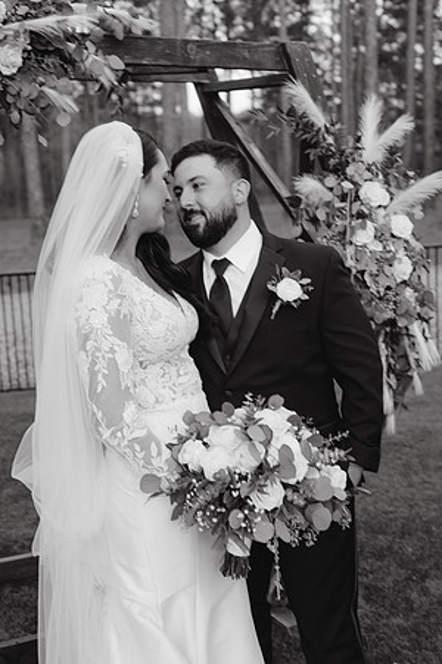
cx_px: 221
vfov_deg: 39.6
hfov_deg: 27.0
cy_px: 332
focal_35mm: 50
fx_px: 921
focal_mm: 50
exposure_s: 1/160
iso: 500
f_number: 4
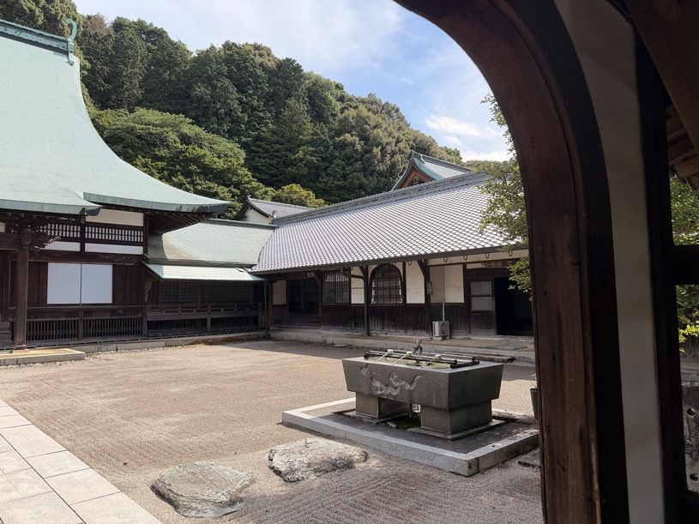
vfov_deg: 56.8
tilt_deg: +4.7
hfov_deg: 71.6
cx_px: 350
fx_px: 485
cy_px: 262
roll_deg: +1.1
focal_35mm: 24
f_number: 1.78
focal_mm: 6.76
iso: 125
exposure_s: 1/3759
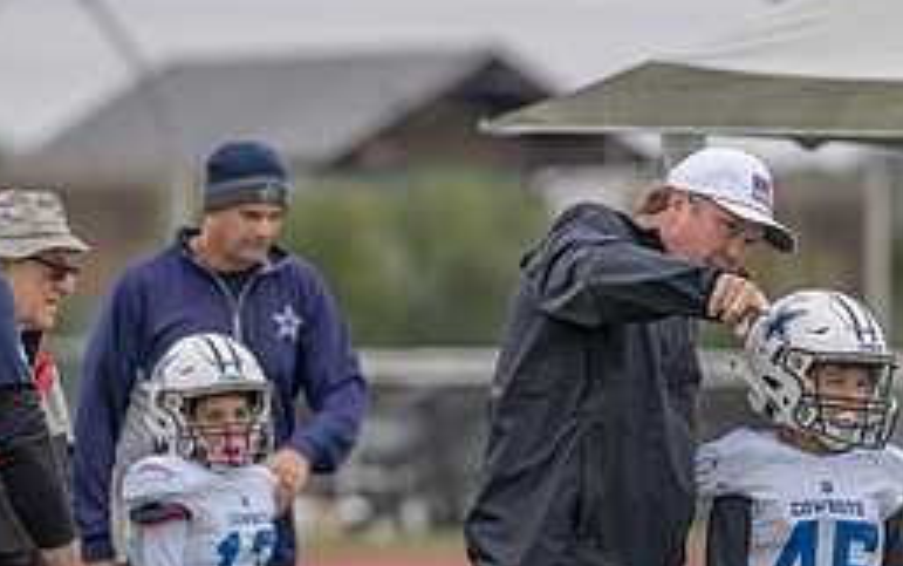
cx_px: 565
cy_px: 577
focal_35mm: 656
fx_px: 16155
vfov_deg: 2.0
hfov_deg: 3.2
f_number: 2.8
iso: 200
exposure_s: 1/1250
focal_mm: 200
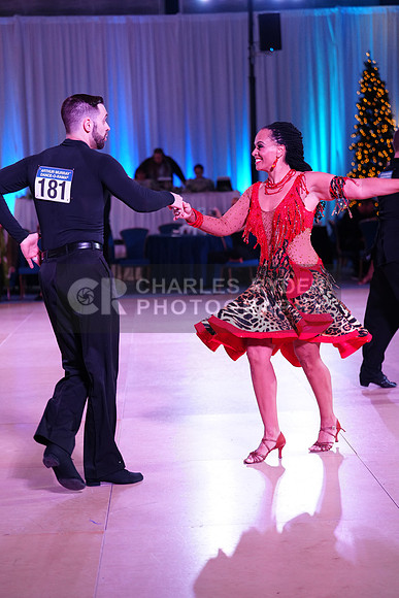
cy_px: 299
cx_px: 200
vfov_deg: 28.8
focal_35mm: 70
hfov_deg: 19.5
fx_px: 1163
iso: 2000
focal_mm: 70
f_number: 2.8
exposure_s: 1/500
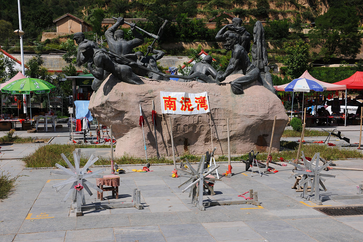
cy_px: 121
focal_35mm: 48
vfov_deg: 28.1
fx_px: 484
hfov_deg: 41.1
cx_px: 182
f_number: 11
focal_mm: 48
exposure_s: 1/200
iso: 100
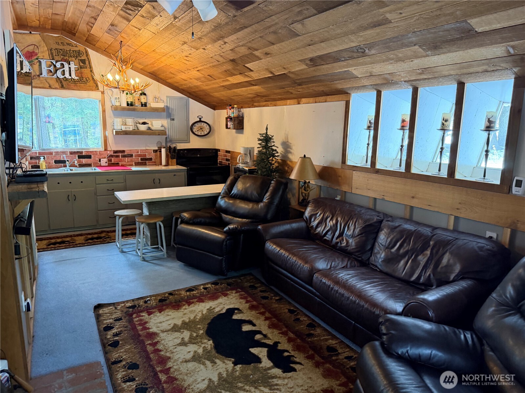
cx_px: 262
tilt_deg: -10.7
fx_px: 364
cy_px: 196
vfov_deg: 56.8
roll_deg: -1.9
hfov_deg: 71.6
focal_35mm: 24
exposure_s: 1/60
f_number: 1.78
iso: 500
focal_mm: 6.76
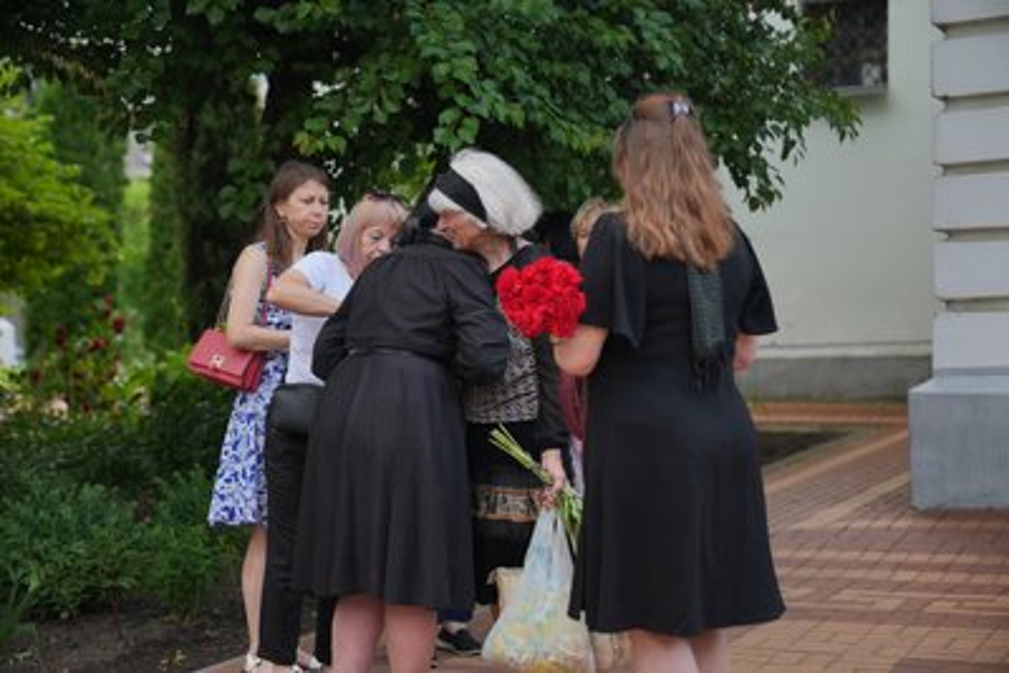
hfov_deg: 28.8
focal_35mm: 70
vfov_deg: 19.5
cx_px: 504
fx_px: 1963
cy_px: 336
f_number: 2.8
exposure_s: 1/250
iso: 200
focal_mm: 70
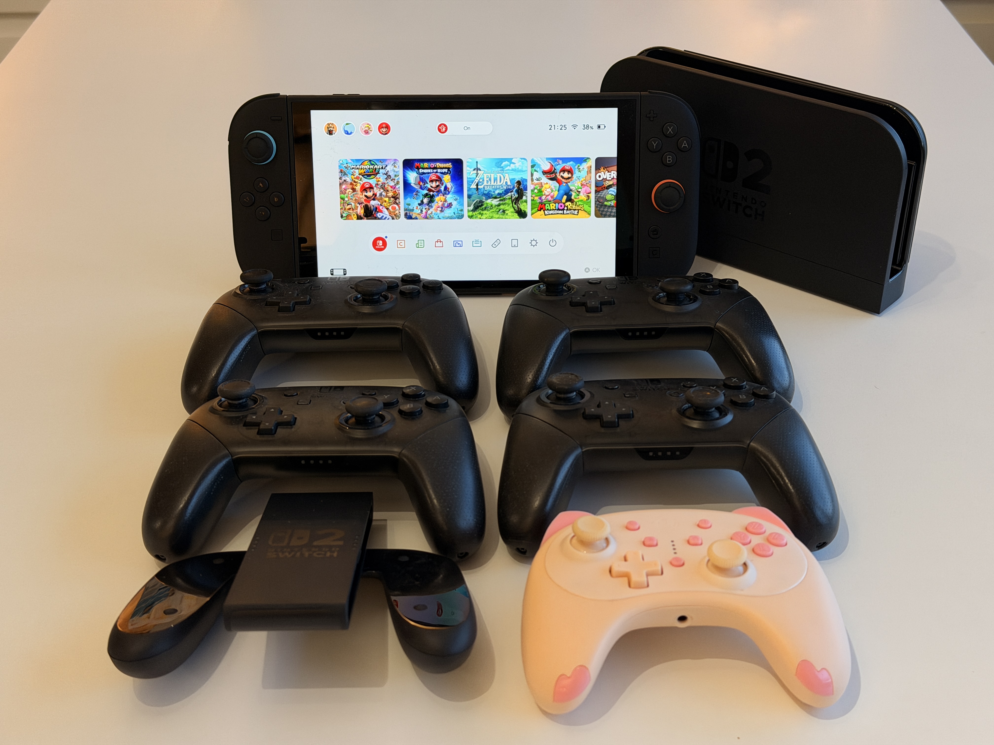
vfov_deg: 30.3
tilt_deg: -33.1
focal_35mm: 48
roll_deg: +0.7
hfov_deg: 39.7
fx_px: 1378
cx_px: 497
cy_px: 372
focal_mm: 6.76
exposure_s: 1/50
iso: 64
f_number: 1.78
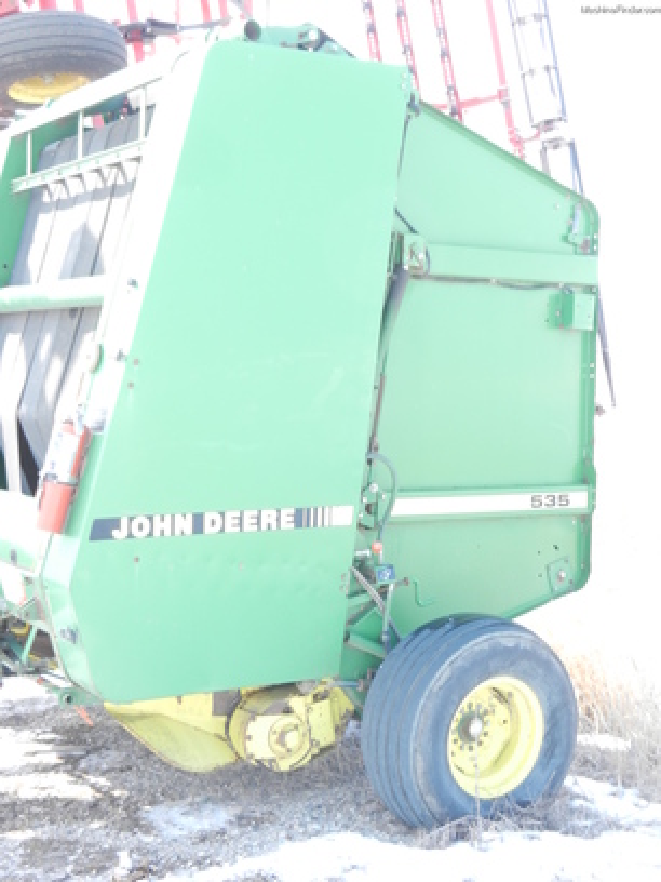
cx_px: 330
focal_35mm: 53
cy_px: 441
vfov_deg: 36.2
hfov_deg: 27.5
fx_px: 1349
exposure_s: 1/100
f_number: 4.4
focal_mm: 9.4
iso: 160
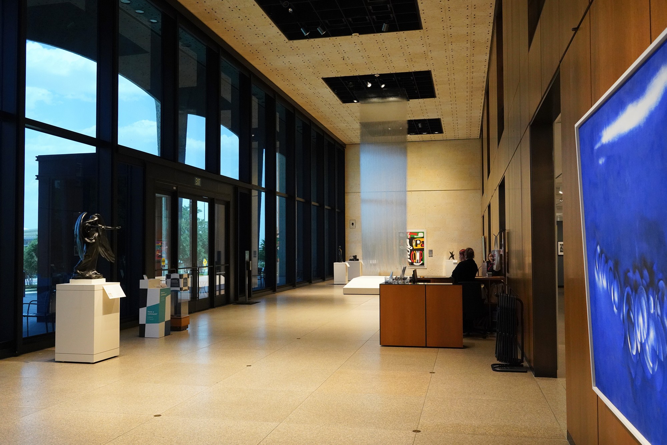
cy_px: 222
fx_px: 593
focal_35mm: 32
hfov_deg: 58.7
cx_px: 334
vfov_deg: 41.1
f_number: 9
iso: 6400
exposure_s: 1/100
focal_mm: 32
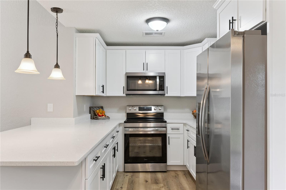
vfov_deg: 47.9
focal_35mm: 27
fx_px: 214
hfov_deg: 67.4
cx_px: 143
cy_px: 95
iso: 400
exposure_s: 1/20
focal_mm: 18
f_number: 9
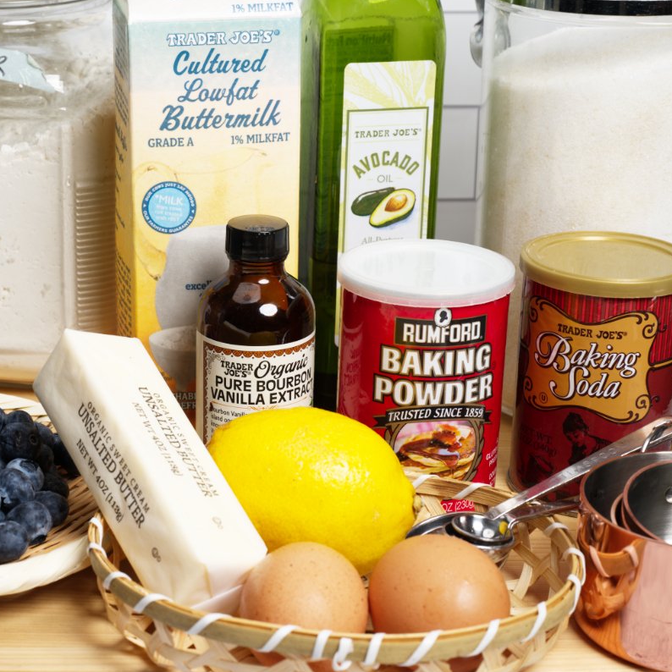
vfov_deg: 22.5
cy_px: 336
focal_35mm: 77
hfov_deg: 22.4
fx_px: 1691
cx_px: 217
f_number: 11
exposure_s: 1/100
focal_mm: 60
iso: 200
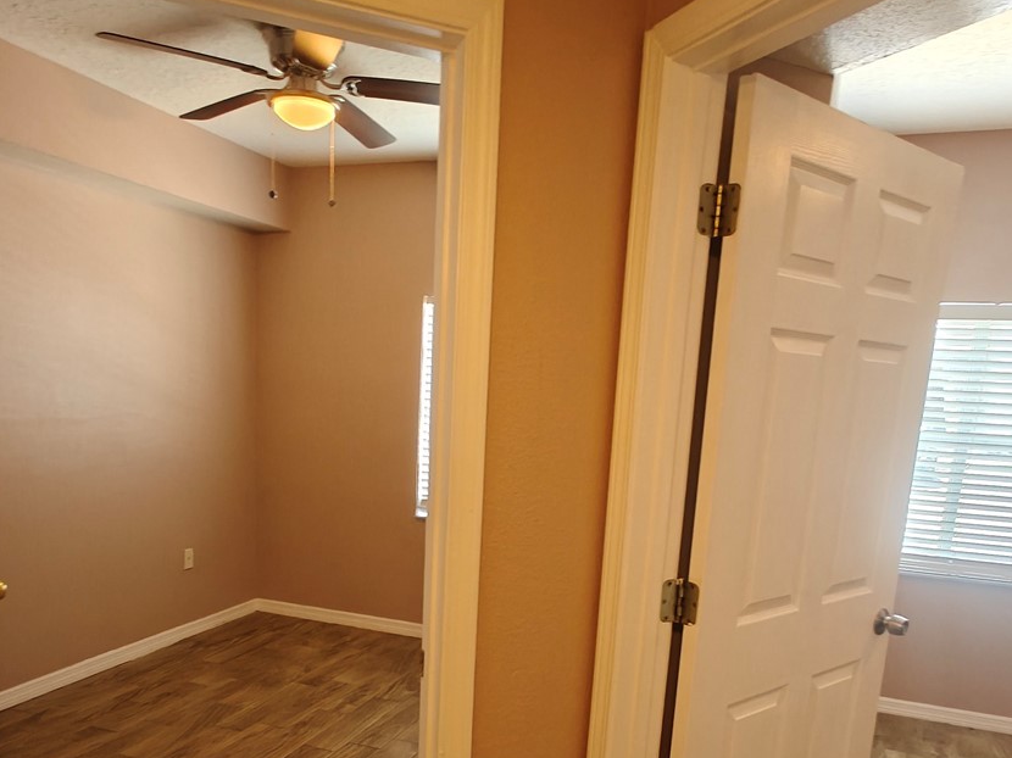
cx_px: 478
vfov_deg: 49.7
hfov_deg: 65.3
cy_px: 546
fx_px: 789
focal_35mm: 27
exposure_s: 1/30
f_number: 2.2
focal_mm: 2.62
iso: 160
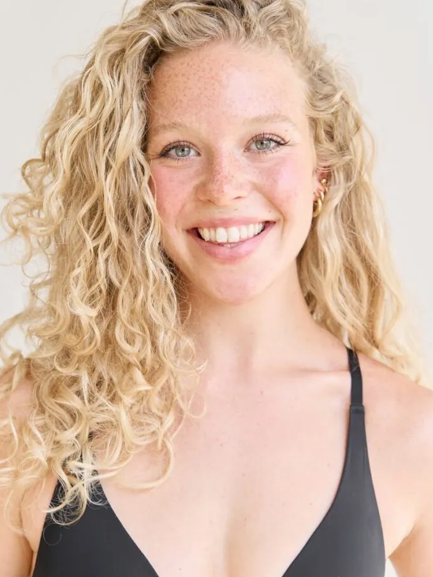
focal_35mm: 62
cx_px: 217
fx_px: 1034
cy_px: 257
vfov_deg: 31.2
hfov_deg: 23.7
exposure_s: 1/125
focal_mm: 57
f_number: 5.6
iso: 320
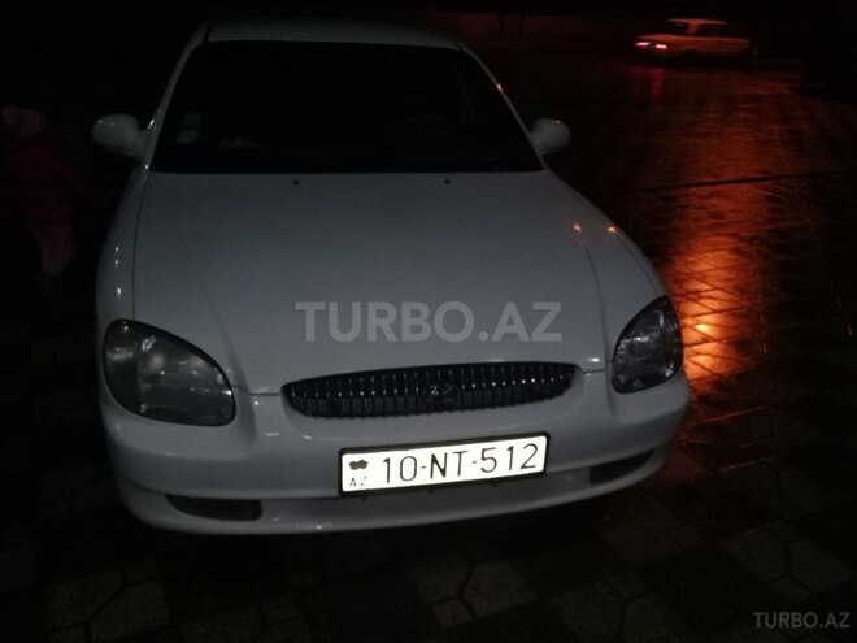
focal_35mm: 31
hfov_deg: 58.4
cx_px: 428
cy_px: 322
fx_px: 767
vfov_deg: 45.4
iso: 125
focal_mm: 3.3
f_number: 2.2
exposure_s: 1/33
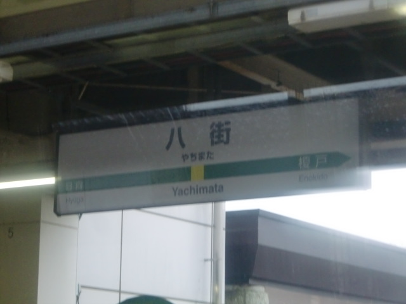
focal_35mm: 112
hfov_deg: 17.6
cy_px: 152
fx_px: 1314
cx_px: 203
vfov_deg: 13.2
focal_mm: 19.6
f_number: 5.8
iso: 400
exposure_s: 1/40
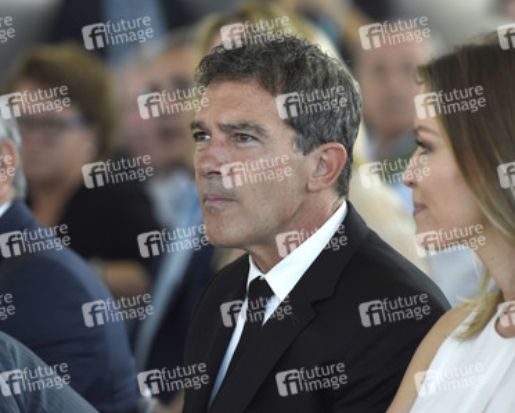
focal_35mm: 341
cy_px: 206
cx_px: 275
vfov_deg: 4.5
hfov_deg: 5.7
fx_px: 5200
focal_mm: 200
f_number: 3.5
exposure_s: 1/500
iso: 800
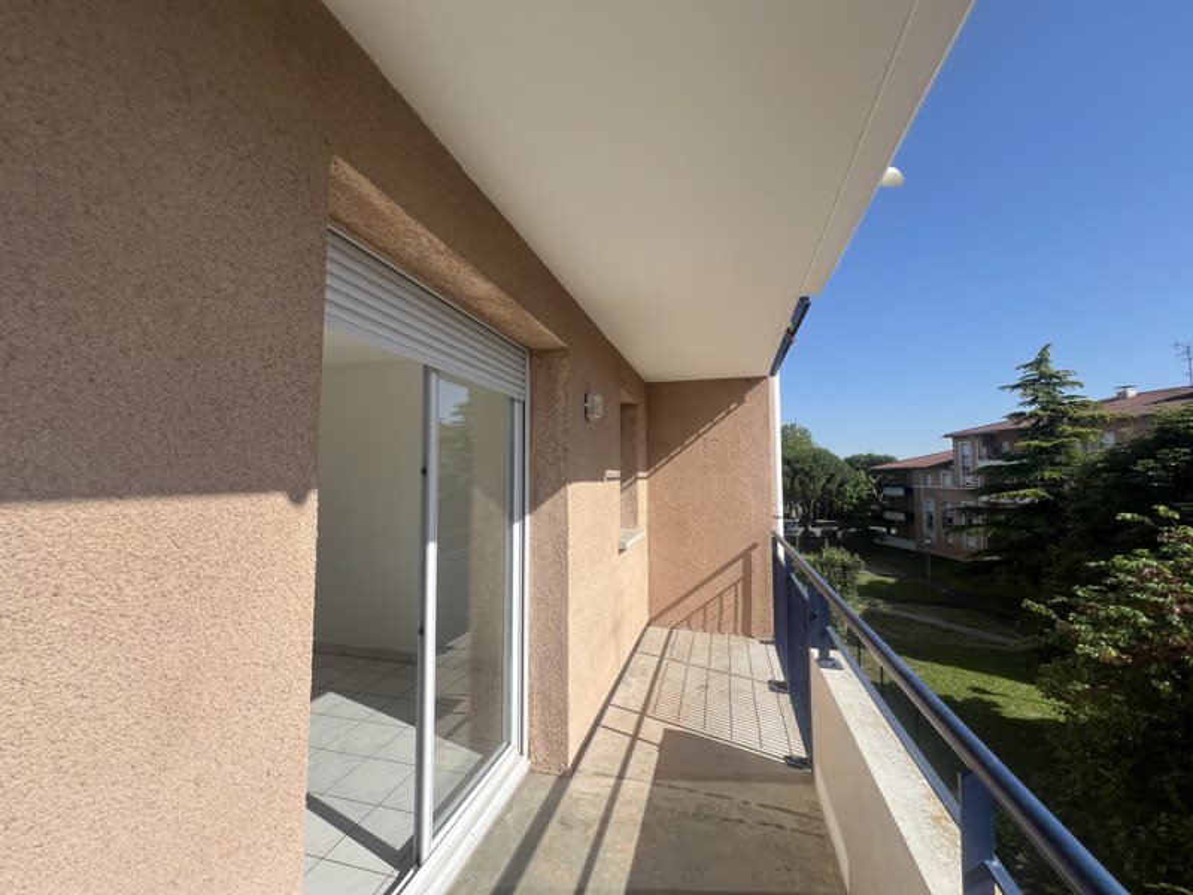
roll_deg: +0.2
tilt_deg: +3.2
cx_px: 596
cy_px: 448
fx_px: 448
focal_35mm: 13
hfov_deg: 106.2
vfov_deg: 89.9
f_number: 1.8
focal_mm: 1.57
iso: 32
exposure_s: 1/1672
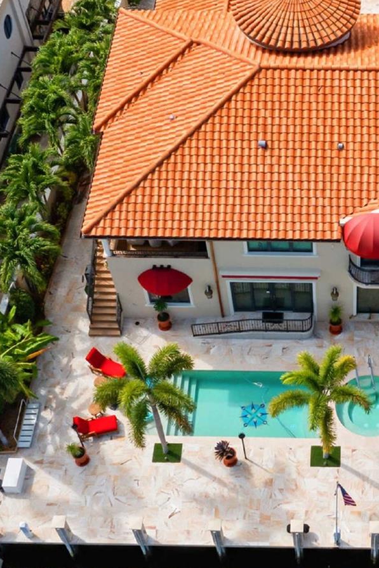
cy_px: 279
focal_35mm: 64
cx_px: 361
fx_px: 1011
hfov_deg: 20.7
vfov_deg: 31.4
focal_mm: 10.26
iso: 100
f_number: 6.3
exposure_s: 1/500
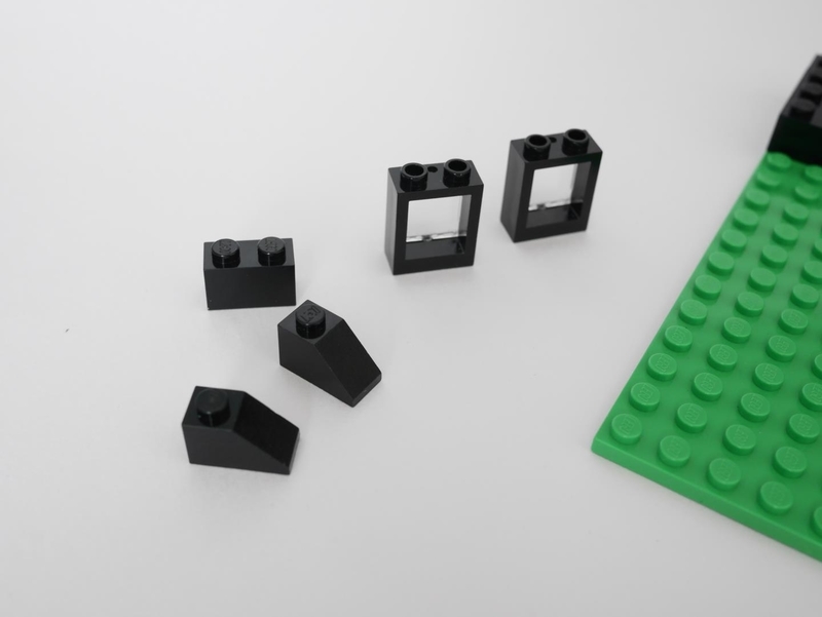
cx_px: 411
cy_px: 308
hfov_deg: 46.8
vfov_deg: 36.0
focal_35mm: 40
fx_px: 950
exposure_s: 1/60
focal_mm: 20
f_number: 5
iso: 500
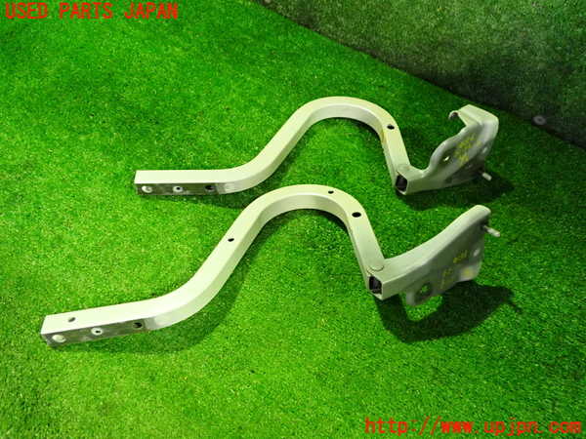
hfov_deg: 60.0
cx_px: 293
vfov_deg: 46.8
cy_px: 220
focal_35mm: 30
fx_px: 508
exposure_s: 1/30
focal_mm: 5.4
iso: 800
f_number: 2.3
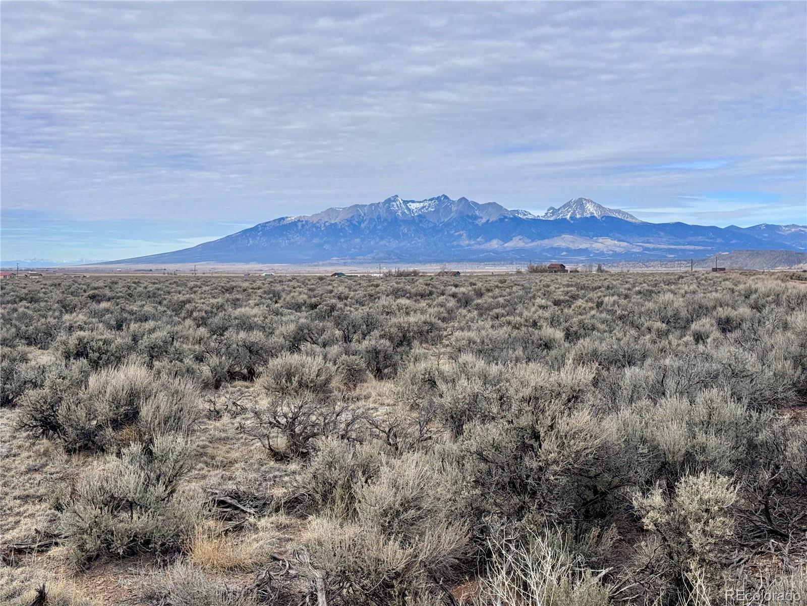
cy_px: 303
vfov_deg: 30.3
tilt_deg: -2.9
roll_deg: -0.8
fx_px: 1119
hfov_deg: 39.7
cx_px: 404
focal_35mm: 48
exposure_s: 1/4310
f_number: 1.78
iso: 64
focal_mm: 6.76
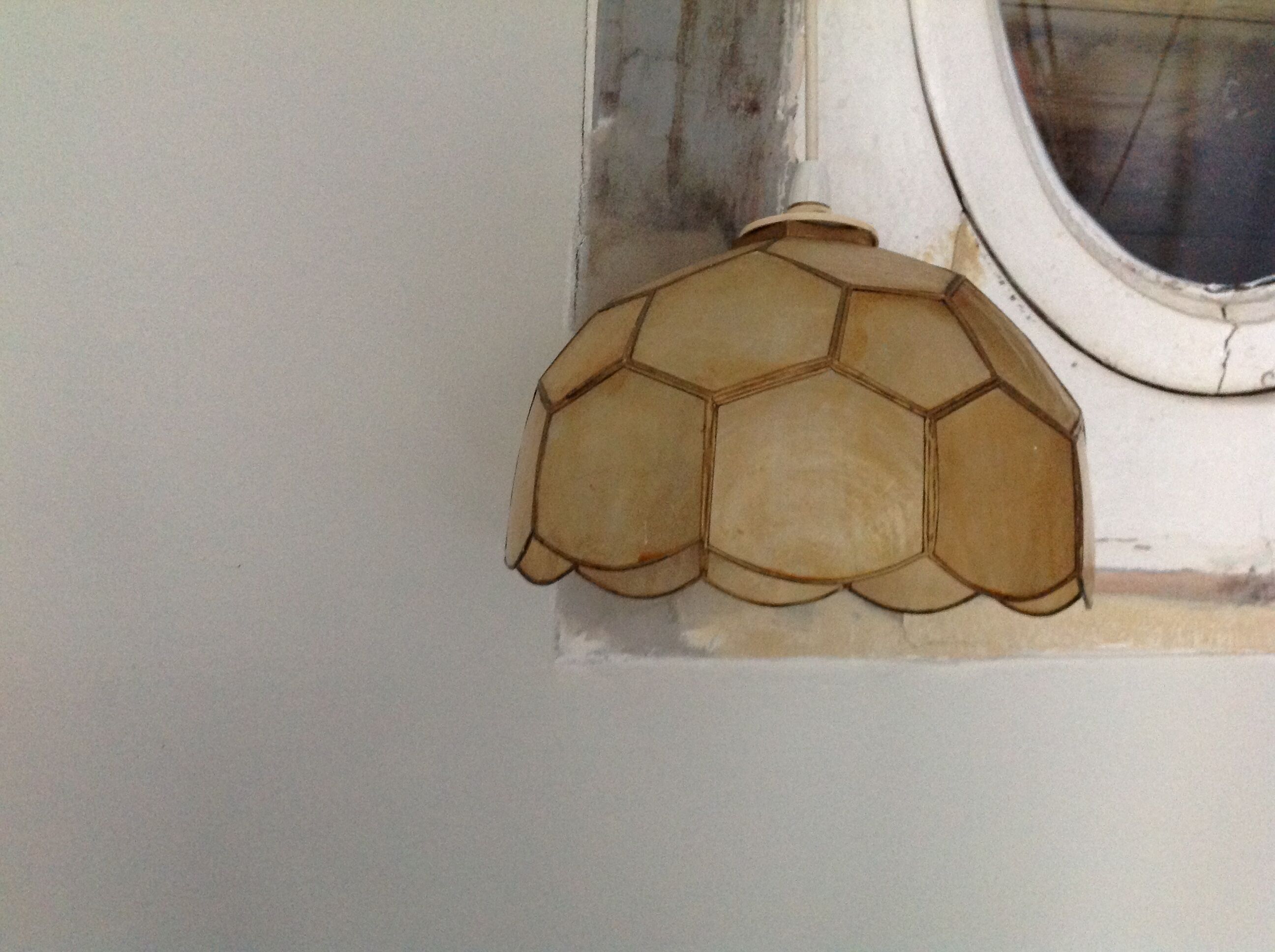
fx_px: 1287
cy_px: 476
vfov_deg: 40.6
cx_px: 638
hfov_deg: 52.7
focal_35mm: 35
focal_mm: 4.28
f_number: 2.4
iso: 400
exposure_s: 1/15
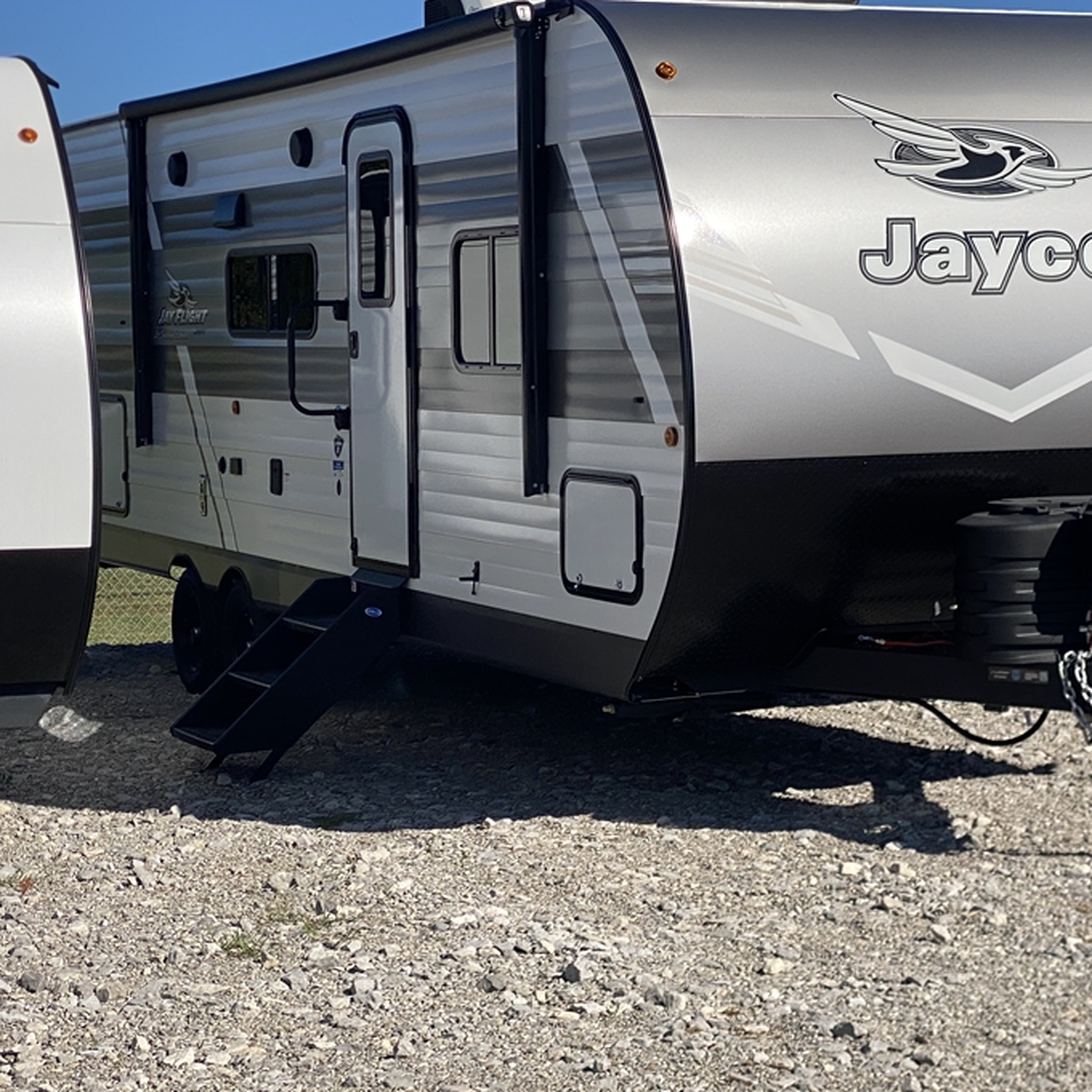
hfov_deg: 21.4
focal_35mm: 81
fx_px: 2891
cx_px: 558
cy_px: 491
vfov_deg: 21.4
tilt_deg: -1.3
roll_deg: -1.2
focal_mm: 6
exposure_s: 1/2660
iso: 20
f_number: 2
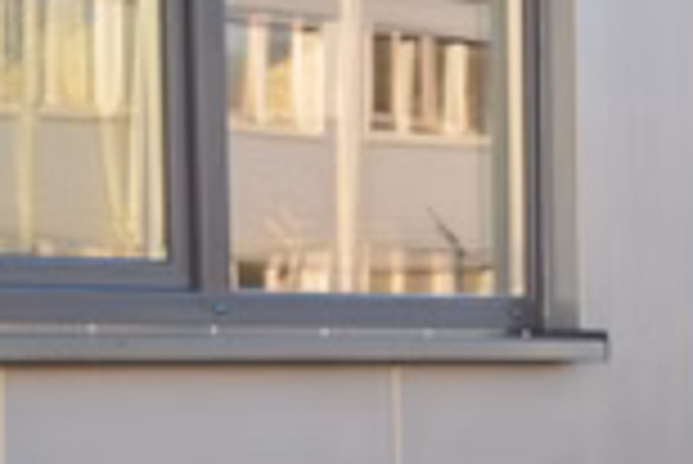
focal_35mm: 180
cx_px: 968
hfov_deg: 11.1
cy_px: 833
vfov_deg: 7.4
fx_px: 3470
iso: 450
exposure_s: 1/60
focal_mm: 29
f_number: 8
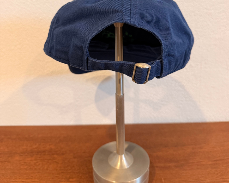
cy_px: 45
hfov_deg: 55.6
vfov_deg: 44.3
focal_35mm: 32
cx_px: 117
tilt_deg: -13.1
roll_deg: +0.3
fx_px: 217
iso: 320
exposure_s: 1/60
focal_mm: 6.76
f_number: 1.78
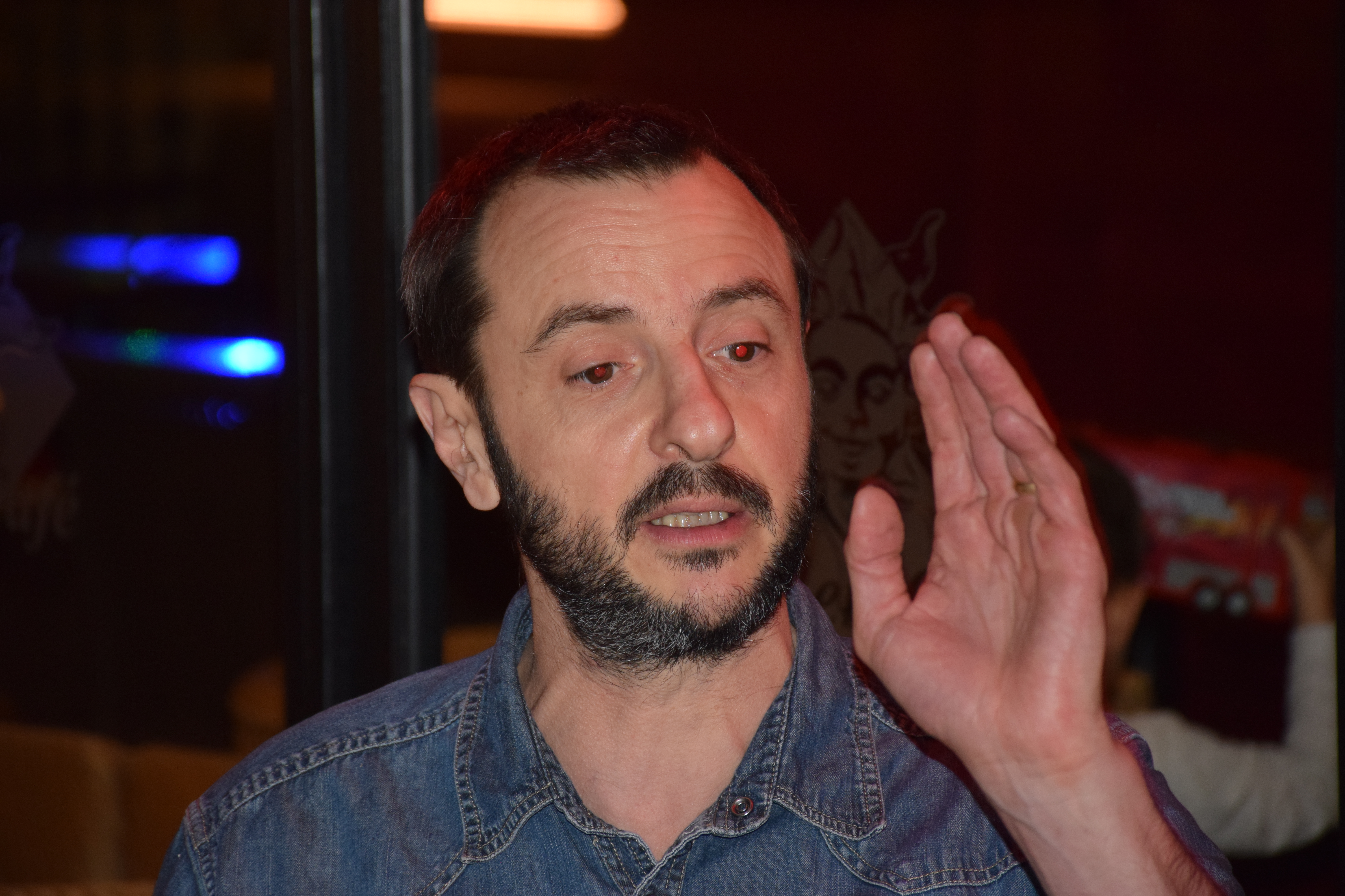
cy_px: 448
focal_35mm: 210
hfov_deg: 9.8
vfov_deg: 6.5
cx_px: 672
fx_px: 7845
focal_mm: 140
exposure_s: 1/60
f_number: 5.6
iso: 1600
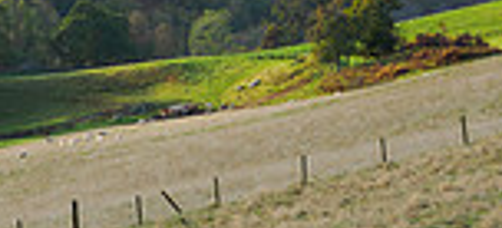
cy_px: -65
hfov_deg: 6.5
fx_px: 4434
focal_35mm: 348
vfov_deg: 2.9
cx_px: 83
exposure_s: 1/125
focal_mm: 40
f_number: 5.6
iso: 320
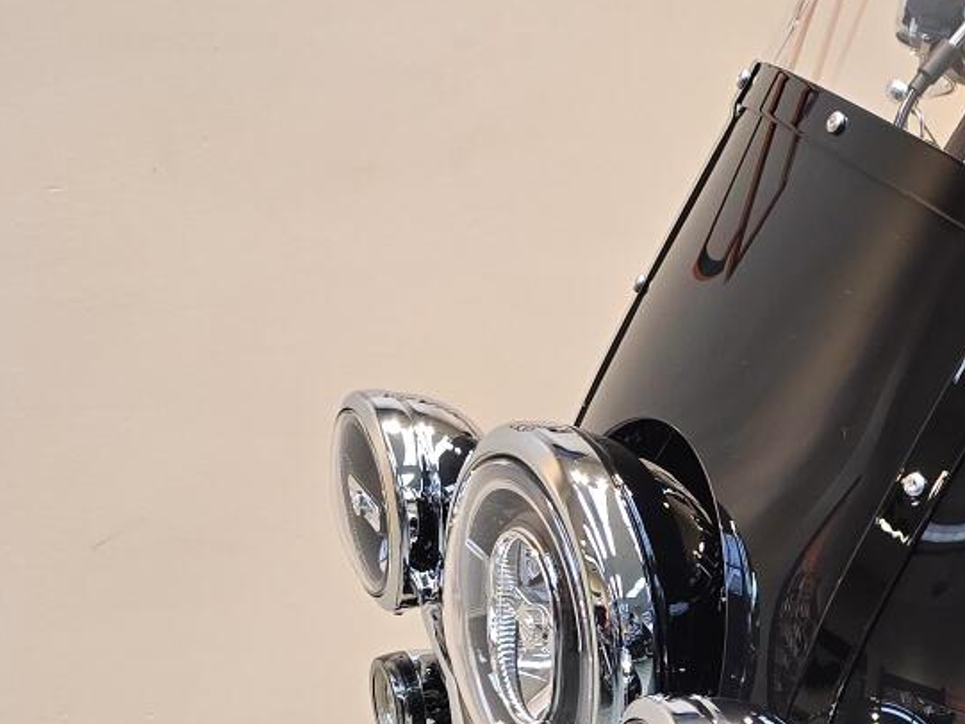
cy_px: 870
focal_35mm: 85
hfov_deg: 21.7
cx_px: 1081
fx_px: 2370
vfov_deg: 16.6
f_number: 1.7
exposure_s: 1/120
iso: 200
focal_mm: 6.3
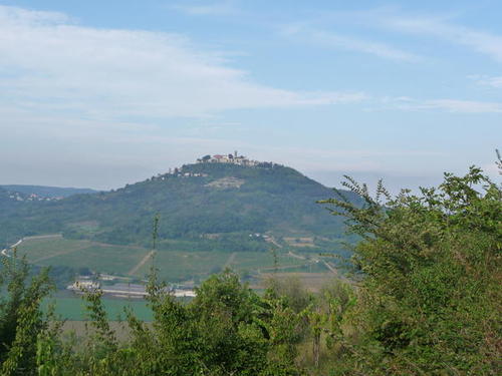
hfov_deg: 39.7
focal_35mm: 48
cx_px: 251
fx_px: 696
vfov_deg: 30.3
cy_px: 188
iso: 160
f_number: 4.2
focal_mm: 8
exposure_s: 1/500
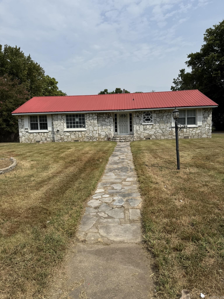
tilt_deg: -5.8
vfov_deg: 71.6
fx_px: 207
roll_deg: +1.7
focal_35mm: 24
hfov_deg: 56.8
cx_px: 112
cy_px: 150
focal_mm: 6.76
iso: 80
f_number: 1.78
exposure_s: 1/7092
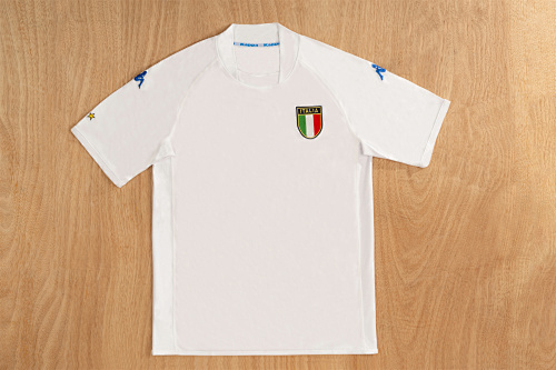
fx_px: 849
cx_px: 278
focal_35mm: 55
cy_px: 185
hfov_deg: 36.3
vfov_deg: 24.6
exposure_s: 1/125
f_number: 11
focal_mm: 55
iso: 100
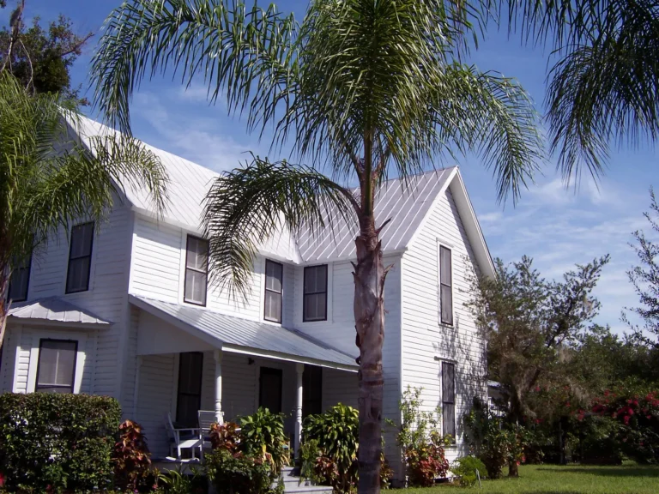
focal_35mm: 40
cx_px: 330
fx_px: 761
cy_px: 247
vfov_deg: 36.0
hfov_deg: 46.8
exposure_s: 1/500
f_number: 6.7
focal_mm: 6.7
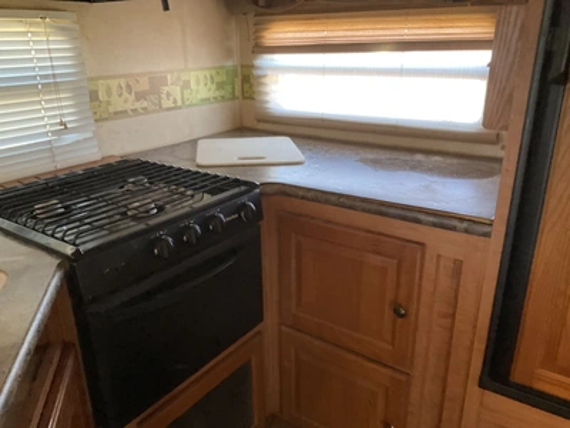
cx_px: 285
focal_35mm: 29
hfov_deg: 61.7
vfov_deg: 48.2
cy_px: 214
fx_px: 478
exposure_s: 1/60
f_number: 1.8
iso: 160
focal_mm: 3
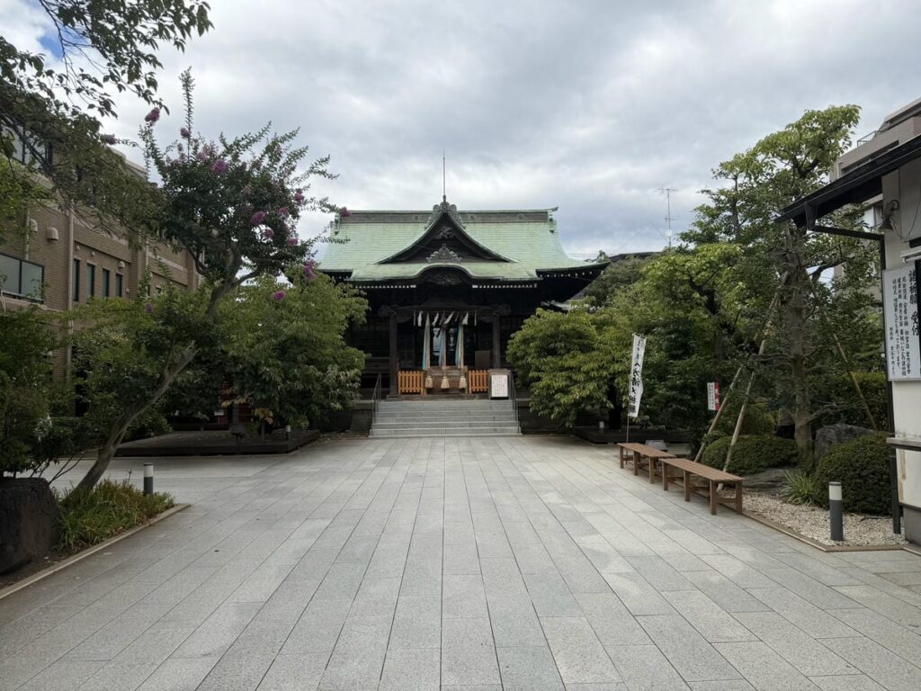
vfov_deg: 56.8
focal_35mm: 24
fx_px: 639
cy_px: 346
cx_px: 460
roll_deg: +1.2
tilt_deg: +2.2
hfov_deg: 71.6
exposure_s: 1/3953
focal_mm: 6.76
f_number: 1.78
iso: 80
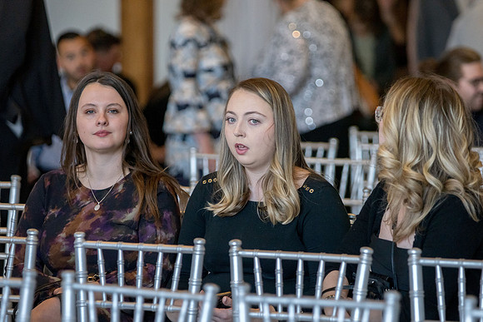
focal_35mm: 150
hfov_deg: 13.7
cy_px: 161
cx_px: 242
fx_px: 2013
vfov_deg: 9.2
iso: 3200
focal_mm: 150
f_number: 2.8
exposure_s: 1/500
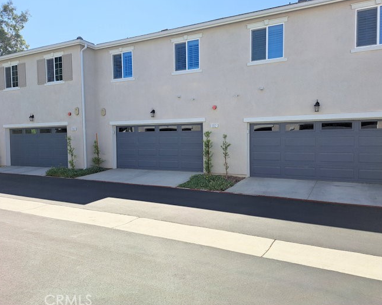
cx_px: 186
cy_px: 150
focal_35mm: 26
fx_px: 294
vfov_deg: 54.9
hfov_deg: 66.0
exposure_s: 1/1629
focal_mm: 5.23
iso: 50
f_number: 1.8
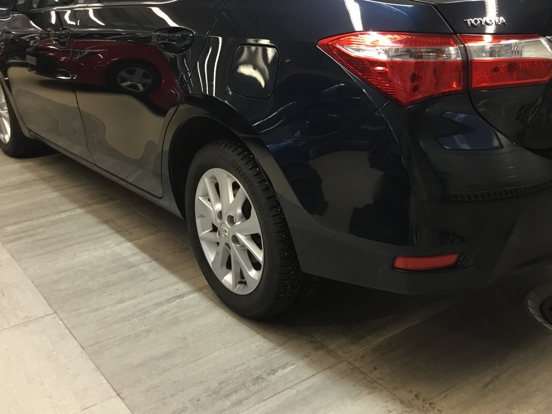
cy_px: 148
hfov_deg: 45.5
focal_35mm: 41
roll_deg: +2.8
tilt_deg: -17.2
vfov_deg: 34.9
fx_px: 654
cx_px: 334
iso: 160
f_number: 2.4
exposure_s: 1/33
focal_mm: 3.3
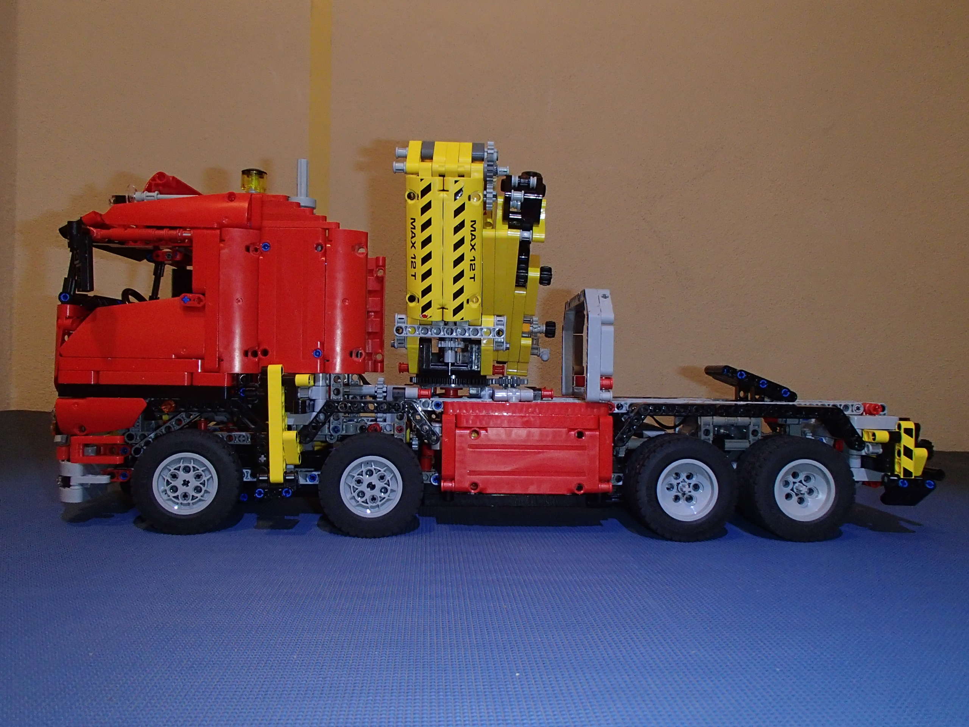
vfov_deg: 49.7
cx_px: 484
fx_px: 784
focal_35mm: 28
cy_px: 364
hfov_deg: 63.4
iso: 400
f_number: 3.9
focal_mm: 5
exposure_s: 1/30
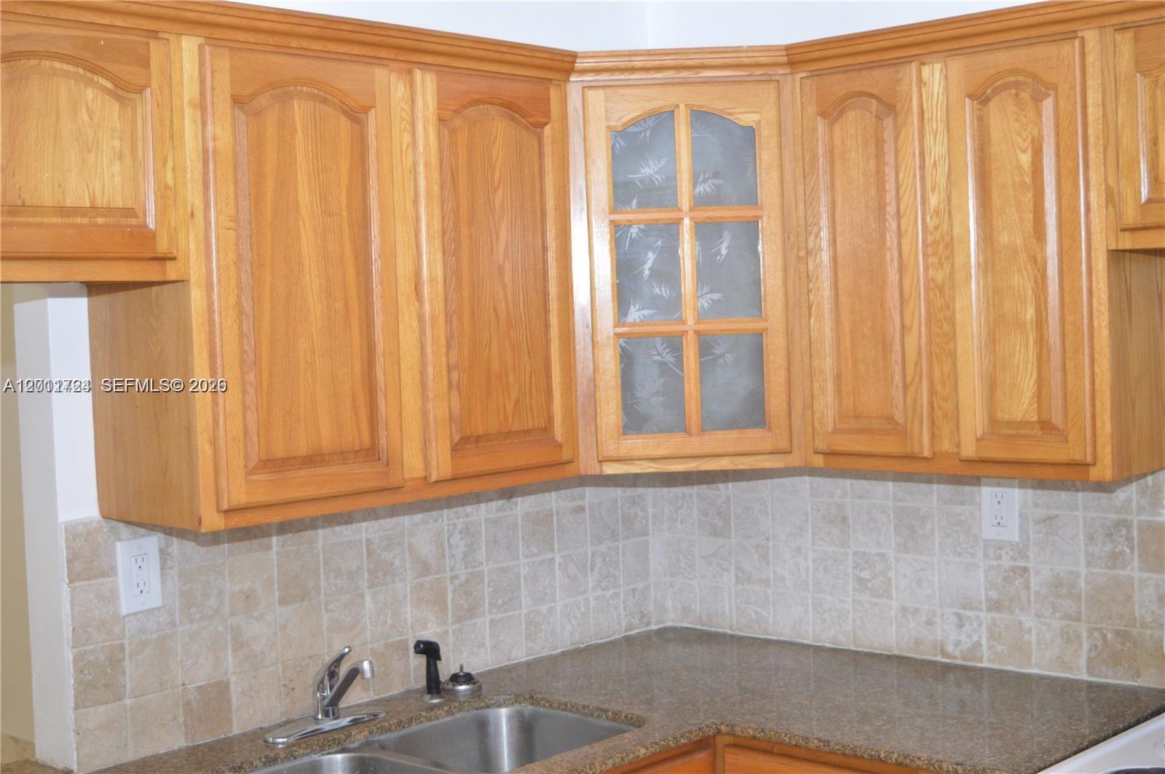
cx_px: 582
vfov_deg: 28.0
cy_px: 387
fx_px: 1552
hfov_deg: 41.2
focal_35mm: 48
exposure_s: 1/60
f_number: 4.5
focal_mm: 32
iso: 800
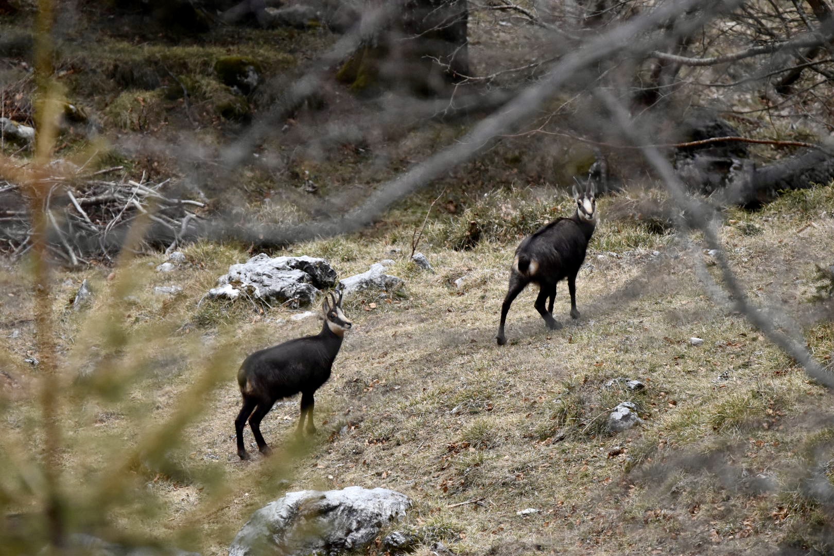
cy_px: 278
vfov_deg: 1.5
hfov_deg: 2.3
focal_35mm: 900
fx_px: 20848
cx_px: 417
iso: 1400
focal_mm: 600
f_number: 6.3
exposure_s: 1/640
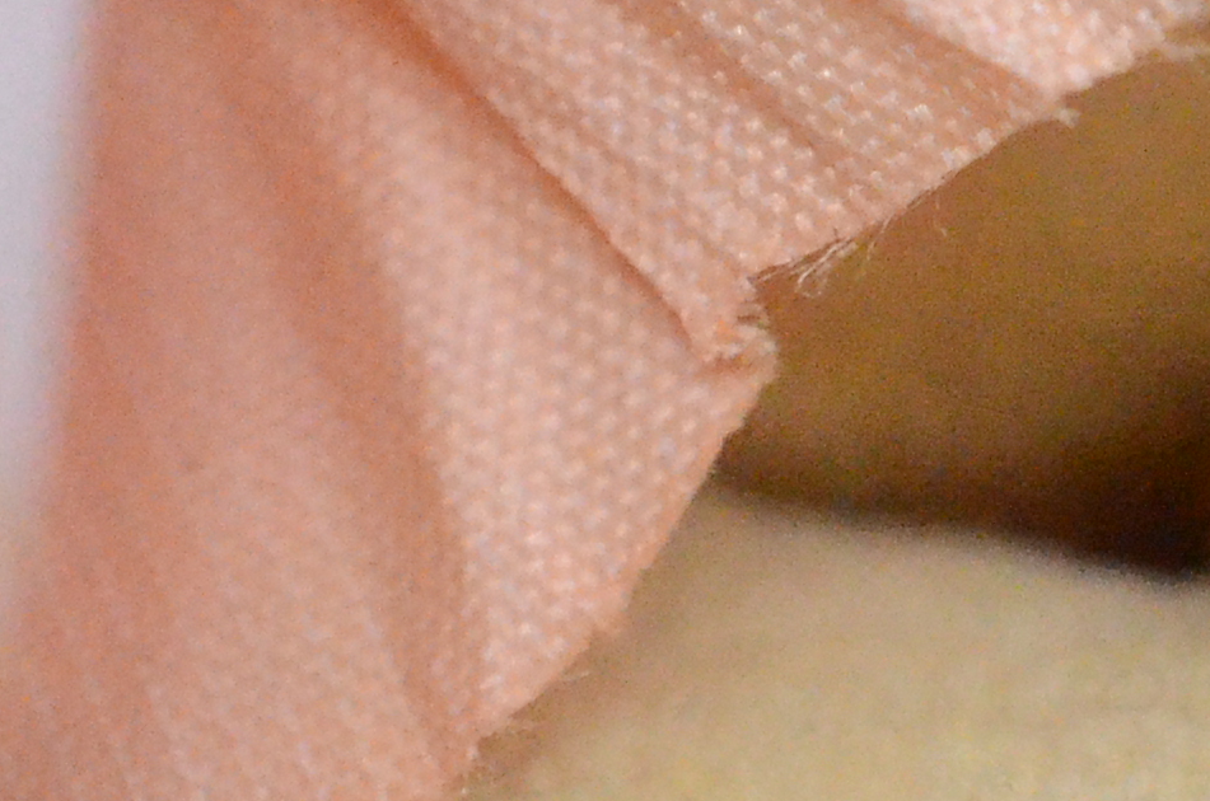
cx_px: 2099
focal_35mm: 311
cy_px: 300
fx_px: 10432
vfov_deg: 4.4
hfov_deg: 6.5
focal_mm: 40
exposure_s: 1/3200
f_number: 6.3
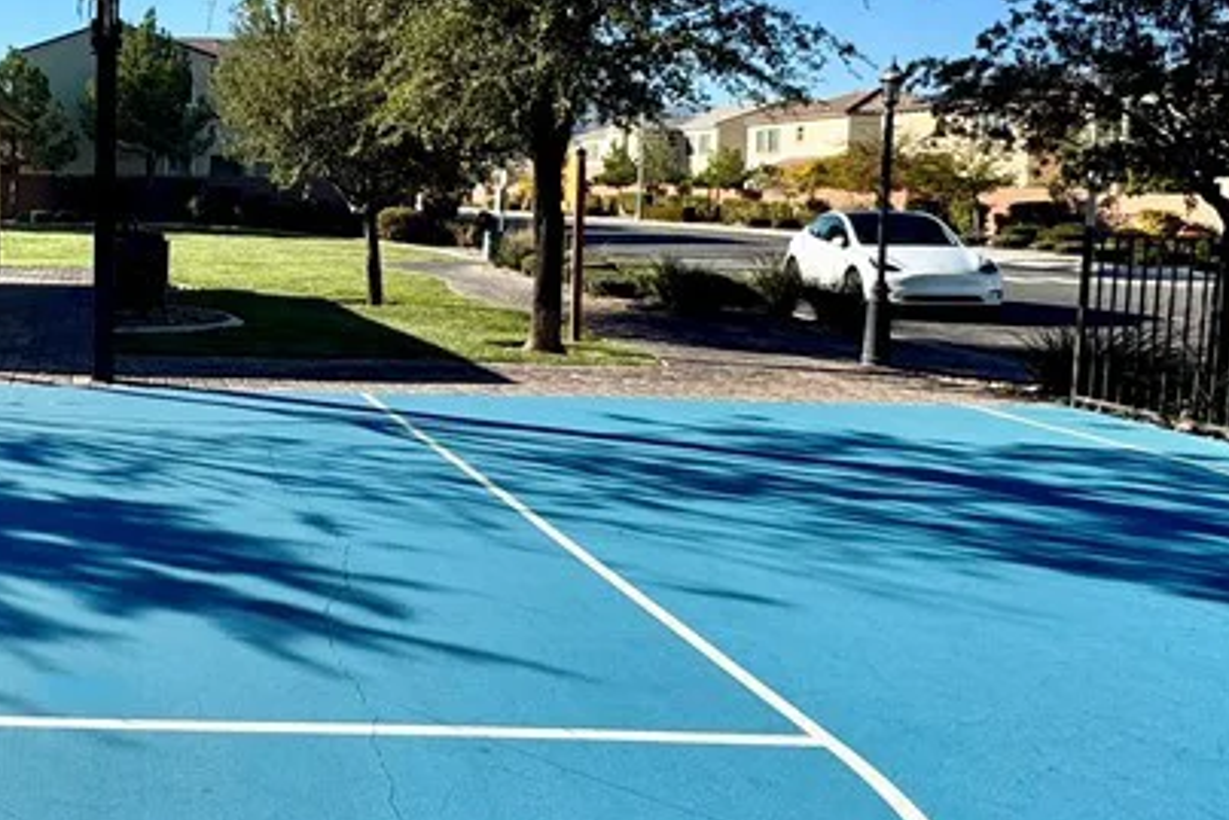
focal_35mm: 37
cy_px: 262
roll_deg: -0.5
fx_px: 1264
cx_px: 73
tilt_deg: -4.1
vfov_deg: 35.6
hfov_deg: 45.8
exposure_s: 1/1323
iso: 50
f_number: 2.2
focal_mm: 2.22
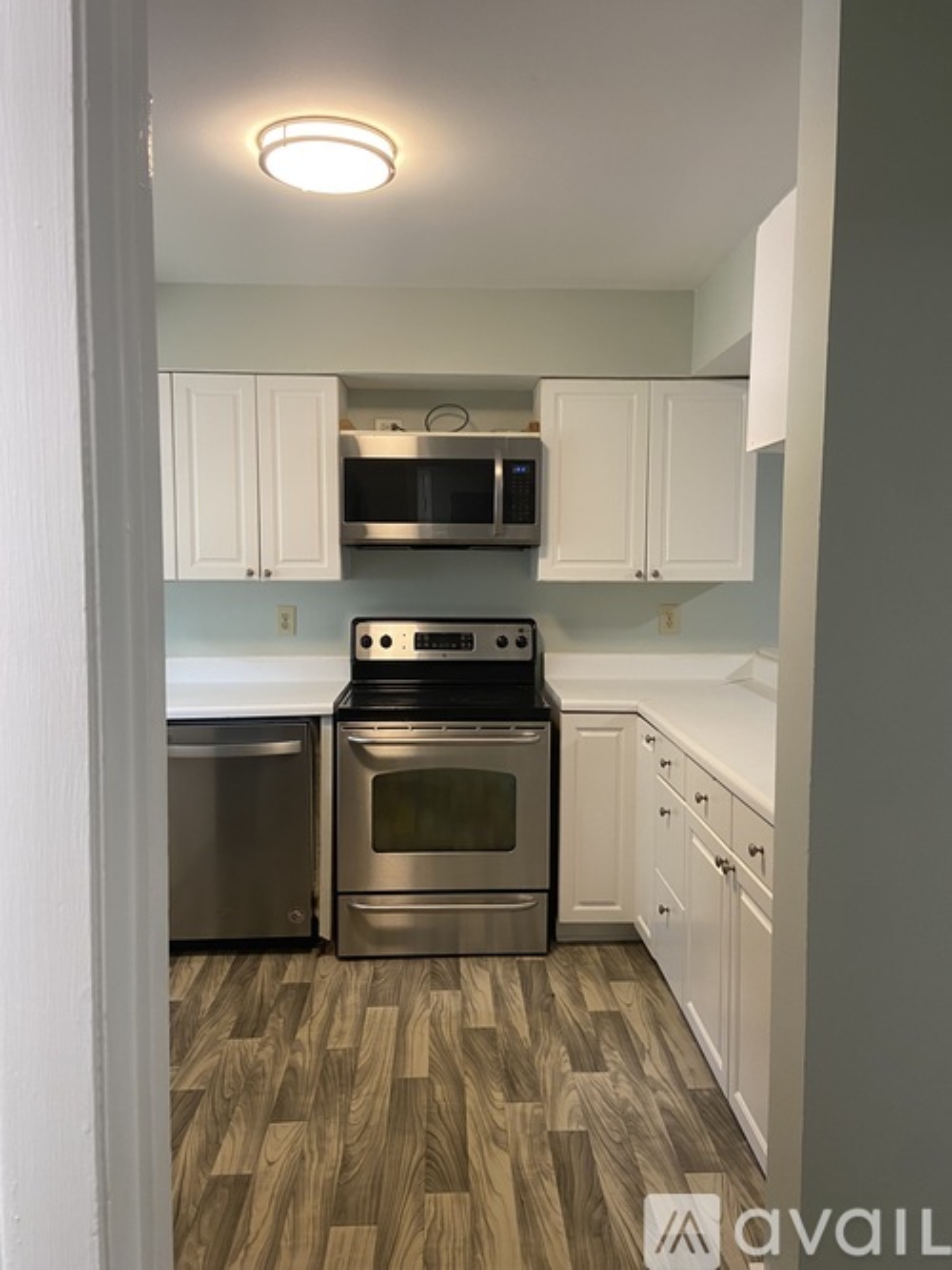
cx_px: 476
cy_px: 635
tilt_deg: -1.9
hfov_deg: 53.0
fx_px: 954
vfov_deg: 67.3
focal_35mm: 26
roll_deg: -1.0
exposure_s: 1/60
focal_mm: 4.25
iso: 125
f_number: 1.8
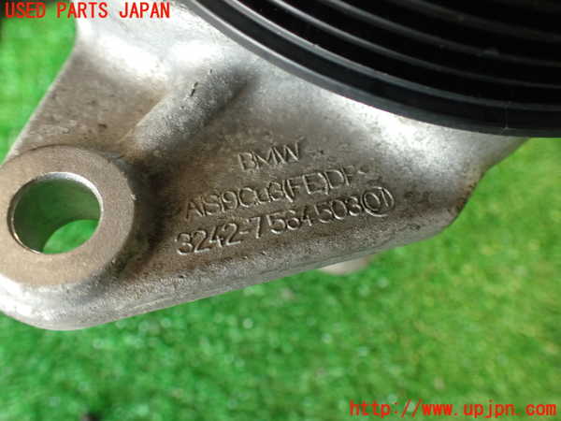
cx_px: 280
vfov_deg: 46.8
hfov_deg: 60.0
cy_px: 210
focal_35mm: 30
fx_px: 486
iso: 400
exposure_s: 1/30
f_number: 2.3
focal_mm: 5.4
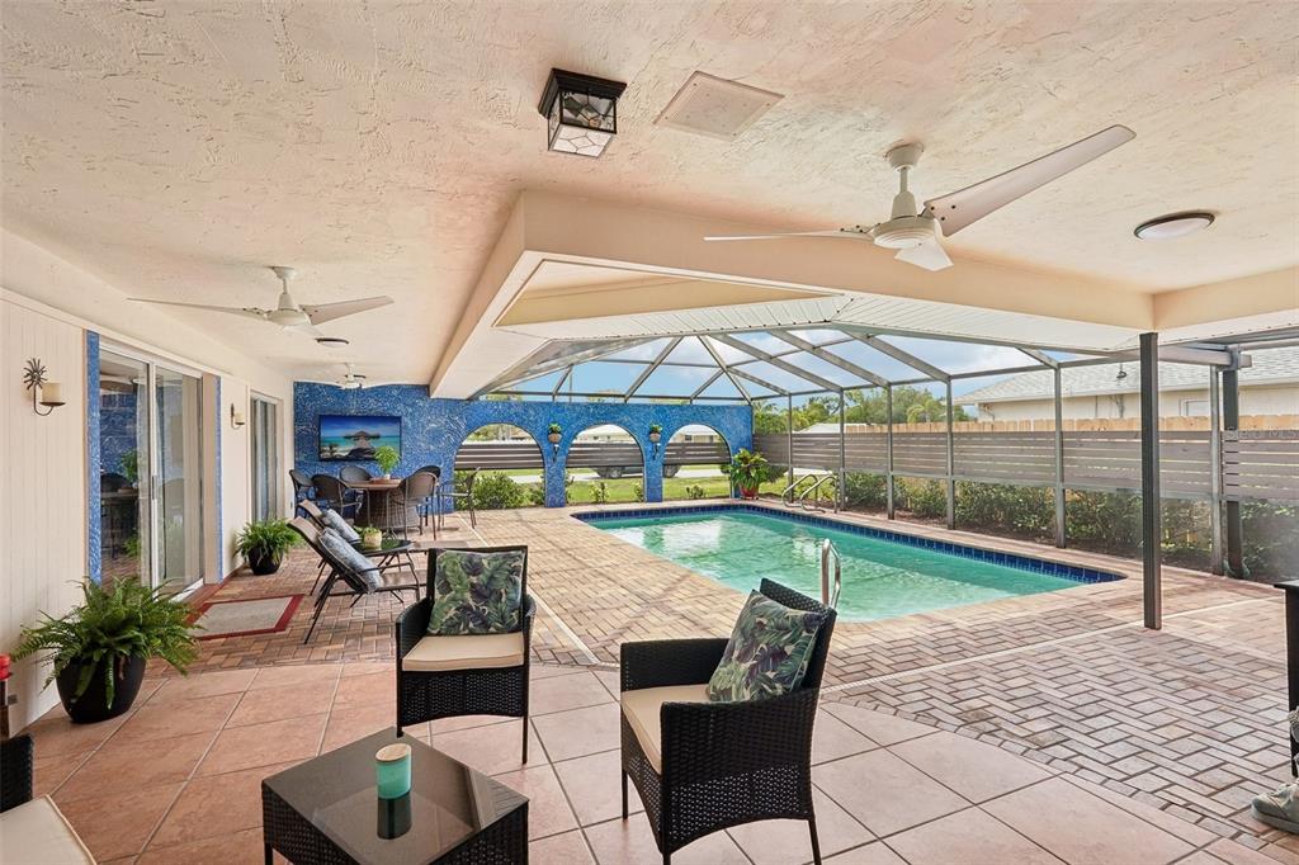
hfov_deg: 95.0
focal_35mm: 16
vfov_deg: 72.0
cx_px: 650
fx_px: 595
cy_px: 432
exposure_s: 1/250
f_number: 8
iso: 400
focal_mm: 16.5
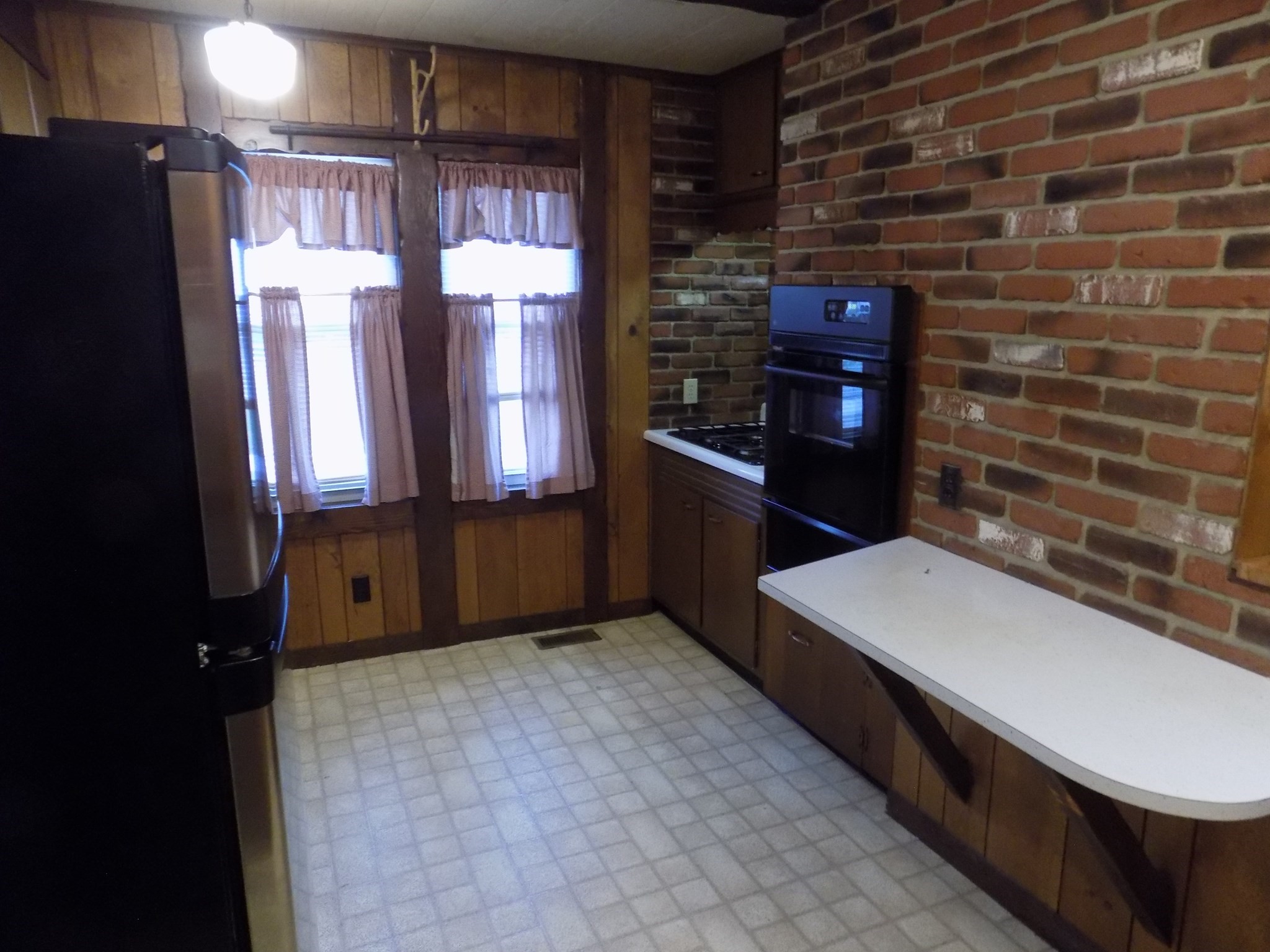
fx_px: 844
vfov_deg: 58.9
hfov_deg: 73.9
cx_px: 635
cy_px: 476
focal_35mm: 23
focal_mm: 4
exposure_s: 1/8
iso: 400
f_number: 3.1
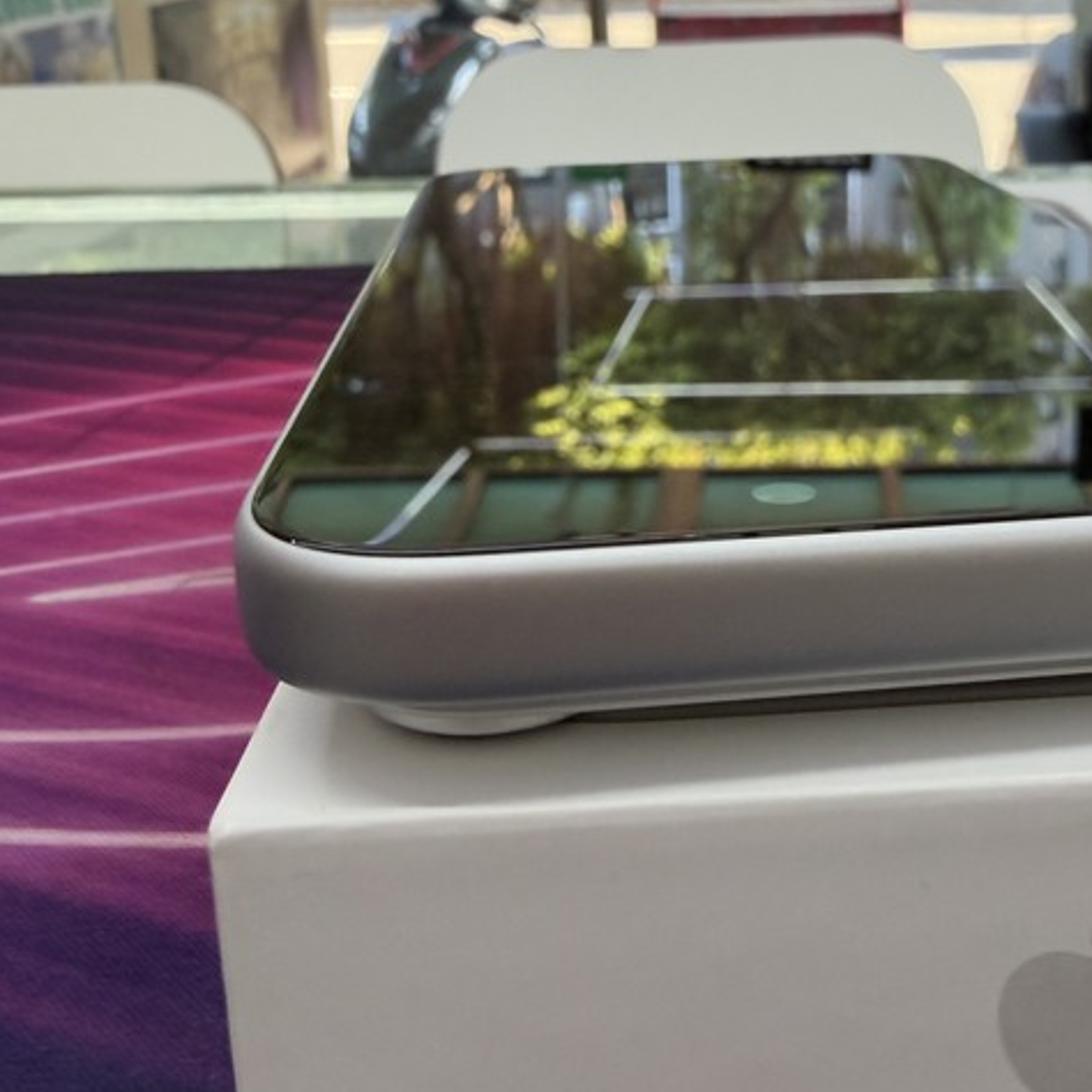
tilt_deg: -12.8
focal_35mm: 43
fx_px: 1535
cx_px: 786
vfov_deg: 39.0
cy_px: 449
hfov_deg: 38.4
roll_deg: +1.7
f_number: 2.2
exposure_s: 1/120
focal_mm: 2.22
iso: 160
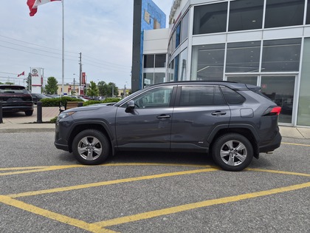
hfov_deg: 73.9
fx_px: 206
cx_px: 155
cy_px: 116
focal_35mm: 23
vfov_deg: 58.9
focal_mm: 5.4
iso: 80
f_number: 1.8
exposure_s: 1/5744
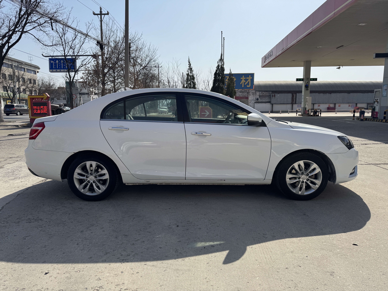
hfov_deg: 71.6
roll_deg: +0.7
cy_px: 146
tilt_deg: -6.6
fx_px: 269
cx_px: 194
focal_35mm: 24
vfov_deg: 56.8
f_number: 1.78
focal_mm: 6.76
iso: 80
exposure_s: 1/6410
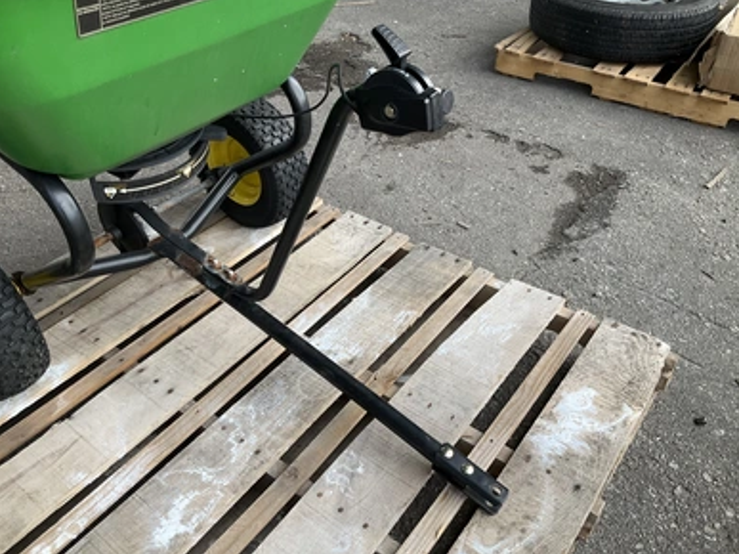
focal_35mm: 30
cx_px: 378
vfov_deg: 46.8
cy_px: 269
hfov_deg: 60.0
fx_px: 640
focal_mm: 3
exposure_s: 1/491
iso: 25
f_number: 1.8
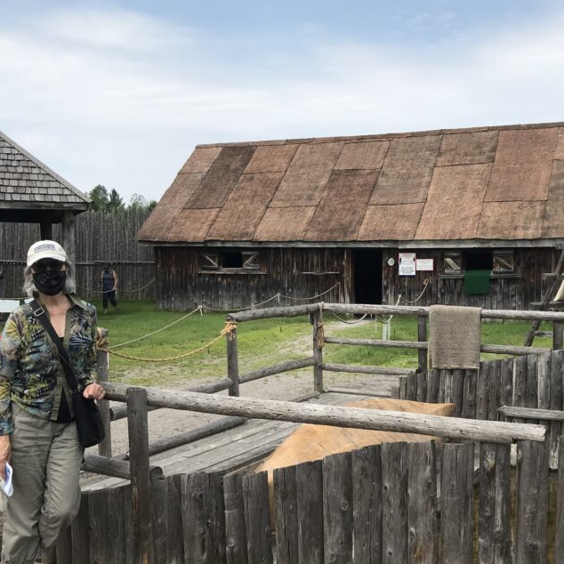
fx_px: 737
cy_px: 300
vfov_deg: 41.8
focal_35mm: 40
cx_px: 329
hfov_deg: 41.7
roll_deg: -0.6
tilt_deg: -2.4
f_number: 1.8
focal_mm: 3.99
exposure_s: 1/2398
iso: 20
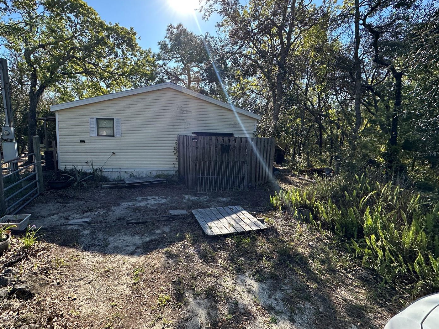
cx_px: 192
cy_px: 154
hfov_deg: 94.0
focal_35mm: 16
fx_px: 203
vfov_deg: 78.0
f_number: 2.2
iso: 40
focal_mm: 2.22
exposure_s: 1/615
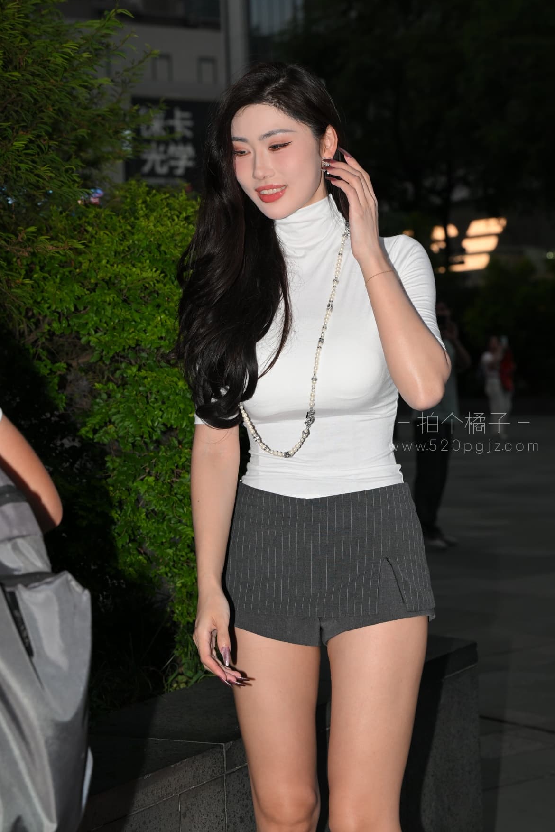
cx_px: 284
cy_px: 409
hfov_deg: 17.3
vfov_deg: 25.7
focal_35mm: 79
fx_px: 1826
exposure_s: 1/250
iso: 400
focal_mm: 77
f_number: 7.1
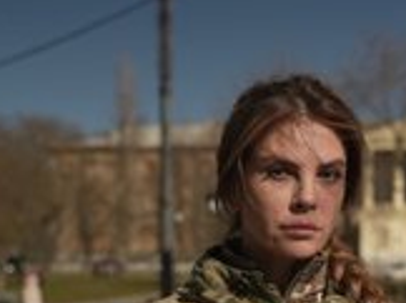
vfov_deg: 16.4
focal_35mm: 88
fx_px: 1031
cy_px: 304
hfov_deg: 22.1
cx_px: 293
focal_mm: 37
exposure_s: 1/200
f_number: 2.8
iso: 80
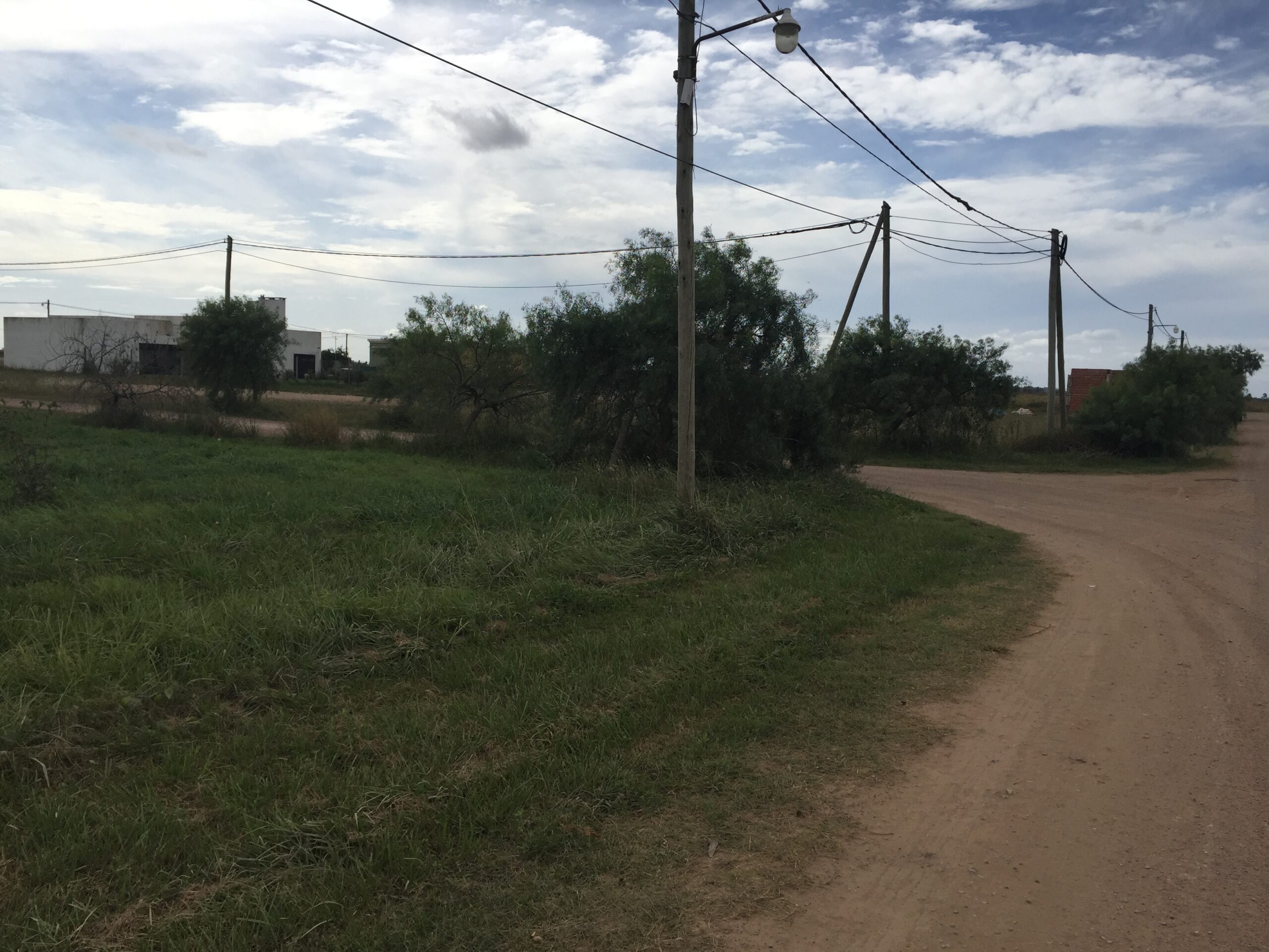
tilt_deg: -6.7
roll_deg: -3.6
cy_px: 476
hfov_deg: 61.7
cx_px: 634
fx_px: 1063
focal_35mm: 29
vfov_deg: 48.2
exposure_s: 1/3049
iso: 32
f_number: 2.2
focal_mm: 4.15
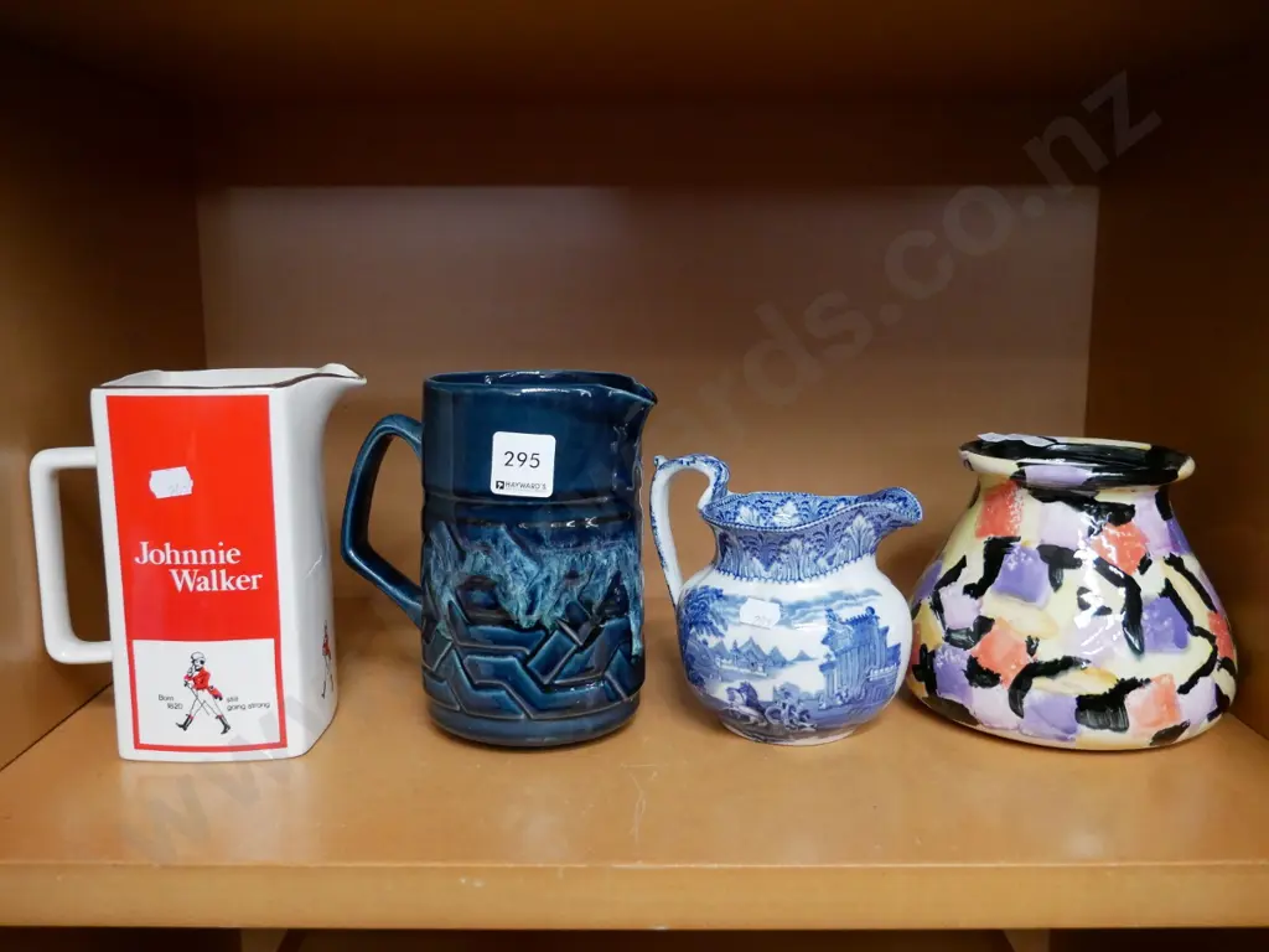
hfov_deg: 54.0
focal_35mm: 34
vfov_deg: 41.8
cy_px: 476
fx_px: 1246
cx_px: 634
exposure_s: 1/40
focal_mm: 17
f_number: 4
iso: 3200
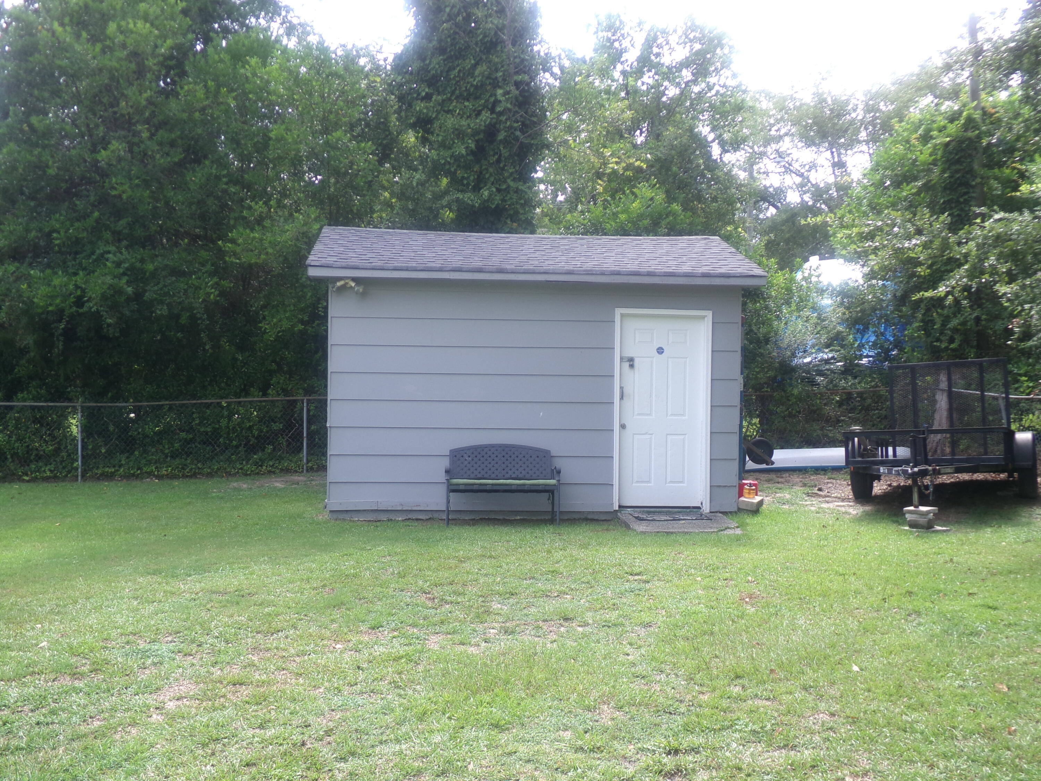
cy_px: 390
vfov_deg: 38.7
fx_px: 1113
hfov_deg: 50.1
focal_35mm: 37
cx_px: 520
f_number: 4
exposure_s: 1/120
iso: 100
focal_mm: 6.6
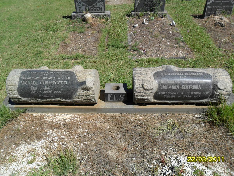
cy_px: 88
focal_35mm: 27
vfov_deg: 51.4
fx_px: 183
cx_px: 117
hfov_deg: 65.3
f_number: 8.9
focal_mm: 4.9
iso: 100
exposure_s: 1/180
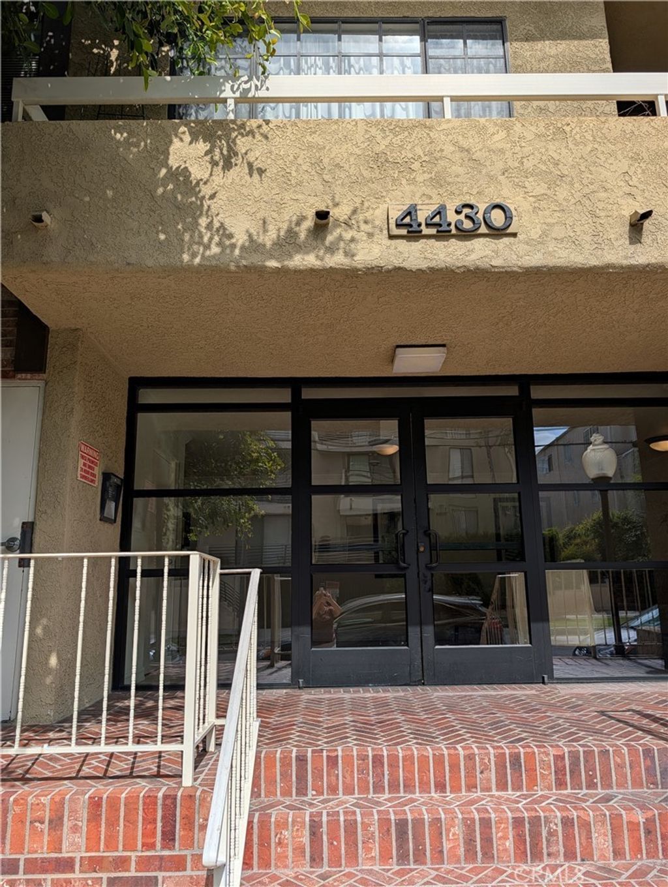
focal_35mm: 24
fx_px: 616
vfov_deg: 71.5
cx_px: 334
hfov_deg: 56.9
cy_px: 444
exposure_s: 1/1835
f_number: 1.68
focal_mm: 6.9
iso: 22
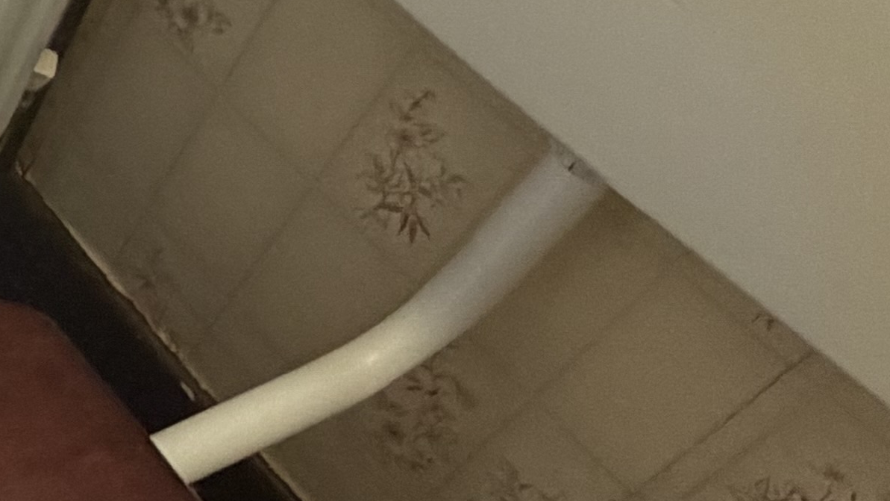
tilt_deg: -47.7
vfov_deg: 16.2
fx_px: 1723
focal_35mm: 73
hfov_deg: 21.1
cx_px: -649
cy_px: 14
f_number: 2.2
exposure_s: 1/60
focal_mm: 2.22
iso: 400
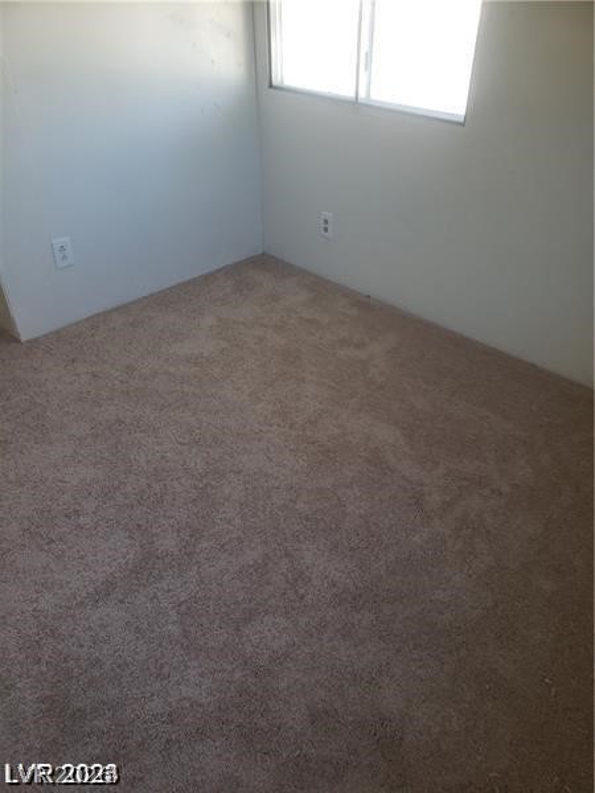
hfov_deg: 53.1
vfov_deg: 67.3
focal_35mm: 26
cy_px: 396
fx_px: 596
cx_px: 298
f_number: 2.4
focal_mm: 4.3
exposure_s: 1/60
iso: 100
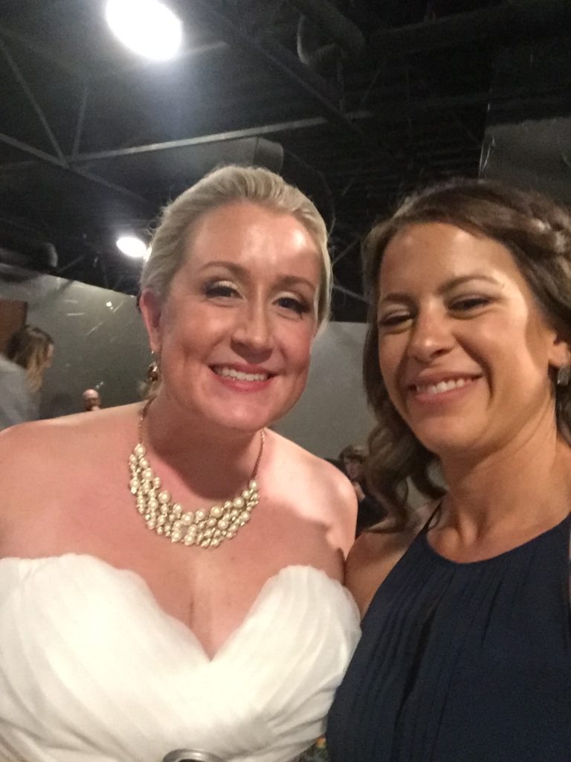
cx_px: 286
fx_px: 682
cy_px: 381
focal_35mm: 31
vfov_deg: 58.4
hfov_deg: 45.4
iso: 640
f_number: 2.2
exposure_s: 1/15
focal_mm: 2.65
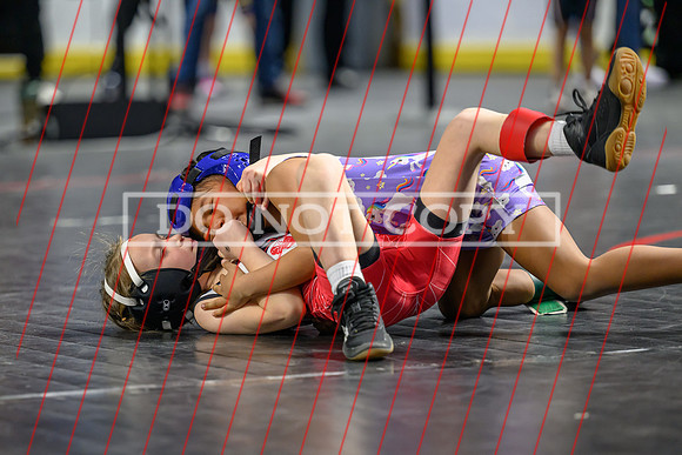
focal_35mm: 209
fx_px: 3966
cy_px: 298
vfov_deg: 6.6
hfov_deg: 9.8
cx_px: 237
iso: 2800
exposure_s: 1/640
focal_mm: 150
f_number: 2.8
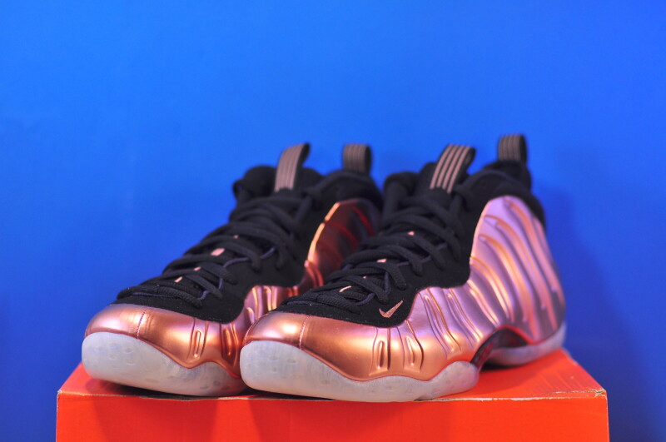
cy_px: 221
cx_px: 333
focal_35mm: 75
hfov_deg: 27.0
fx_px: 1386
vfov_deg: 18.1
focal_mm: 50
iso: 250
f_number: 2.2
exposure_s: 1/320
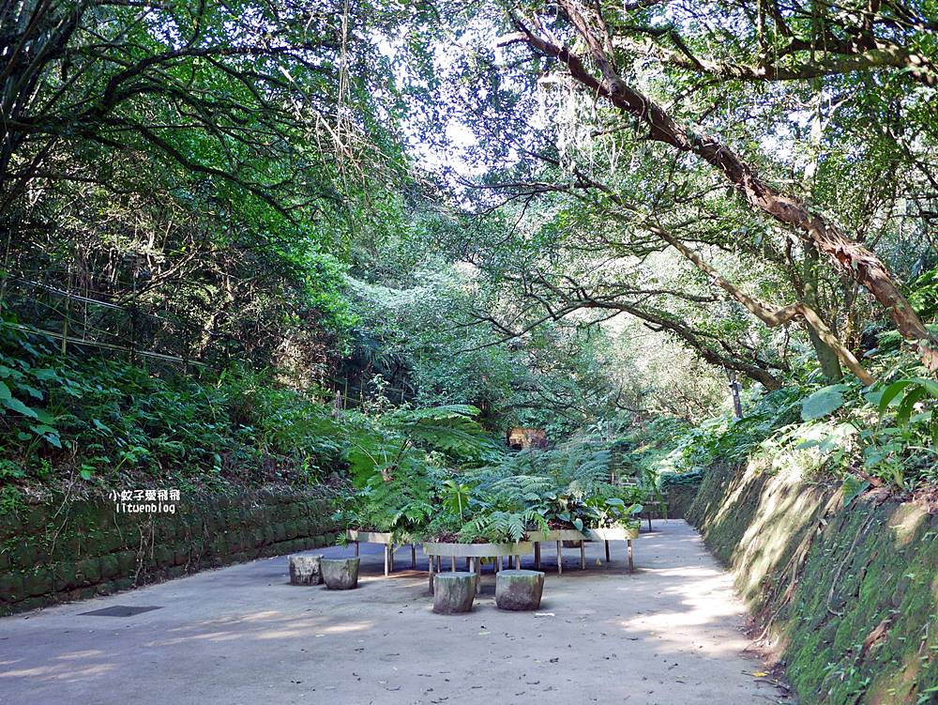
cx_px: 469
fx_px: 759
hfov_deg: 63.4
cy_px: 352
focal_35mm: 28
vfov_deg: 49.8
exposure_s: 1/60
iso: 250
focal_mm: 14
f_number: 2.5
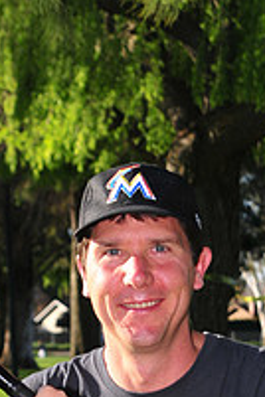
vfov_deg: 11.6
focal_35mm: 173
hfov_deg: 7.9
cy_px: 508
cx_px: 118
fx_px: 1910
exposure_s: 1/800
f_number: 4.5
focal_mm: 40
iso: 200
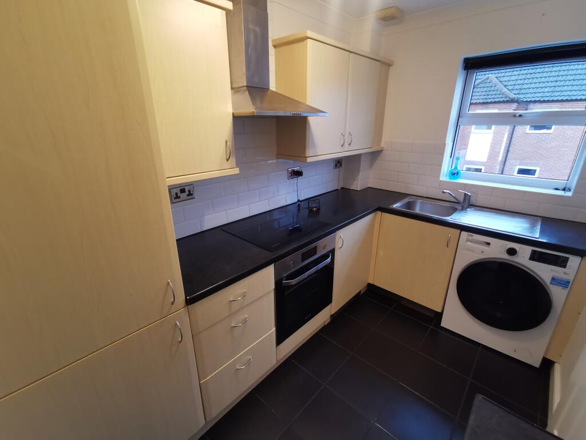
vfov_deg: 78.1
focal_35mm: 16
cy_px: 220
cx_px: 293
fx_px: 271
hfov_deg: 94.5
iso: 200
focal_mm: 2.35
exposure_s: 1/33.3
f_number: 2.2
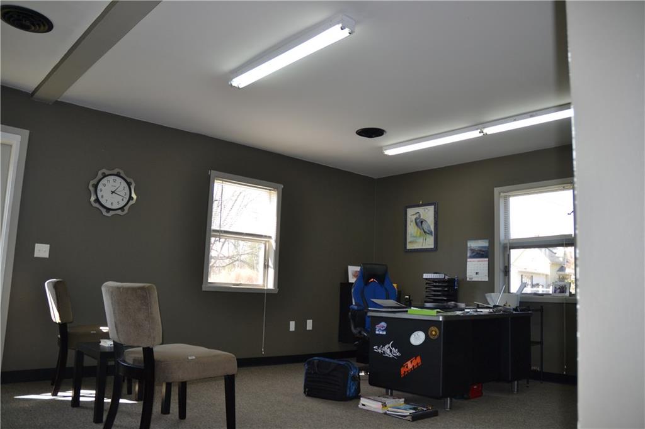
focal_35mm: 27
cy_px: 214
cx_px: 322
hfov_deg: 67.4
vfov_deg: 47.9
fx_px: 484
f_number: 4
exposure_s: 1/125
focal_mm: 18
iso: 180
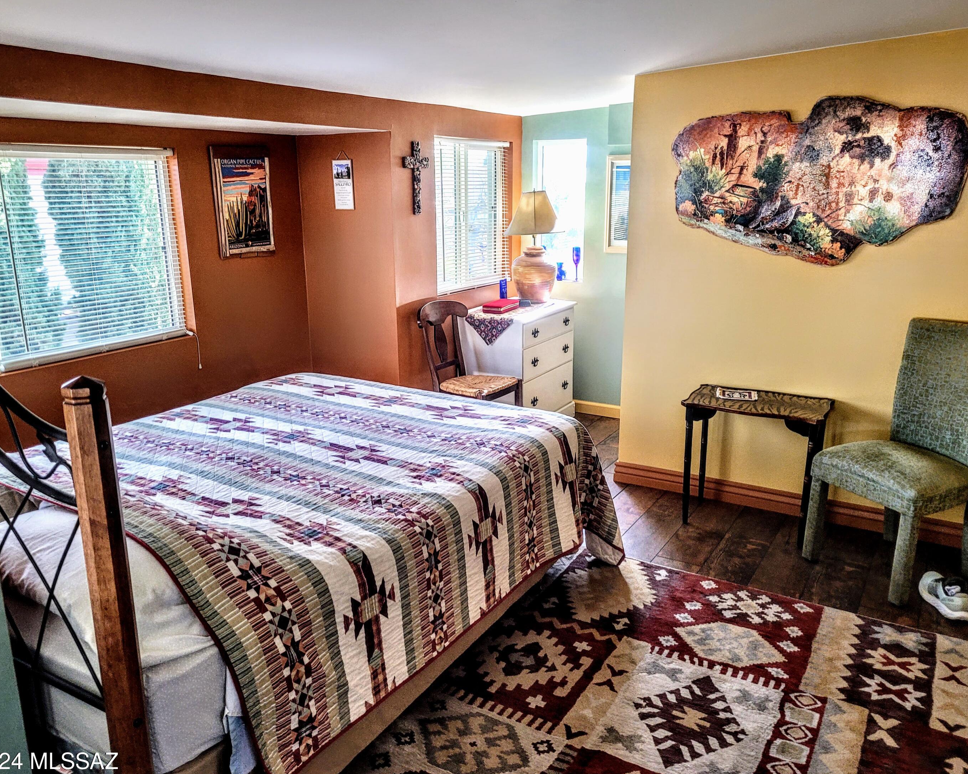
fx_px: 802
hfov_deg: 62.2
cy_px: 397
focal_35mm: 28
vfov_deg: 51.5
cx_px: 489
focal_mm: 5.4
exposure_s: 1/120
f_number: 1.8
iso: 200
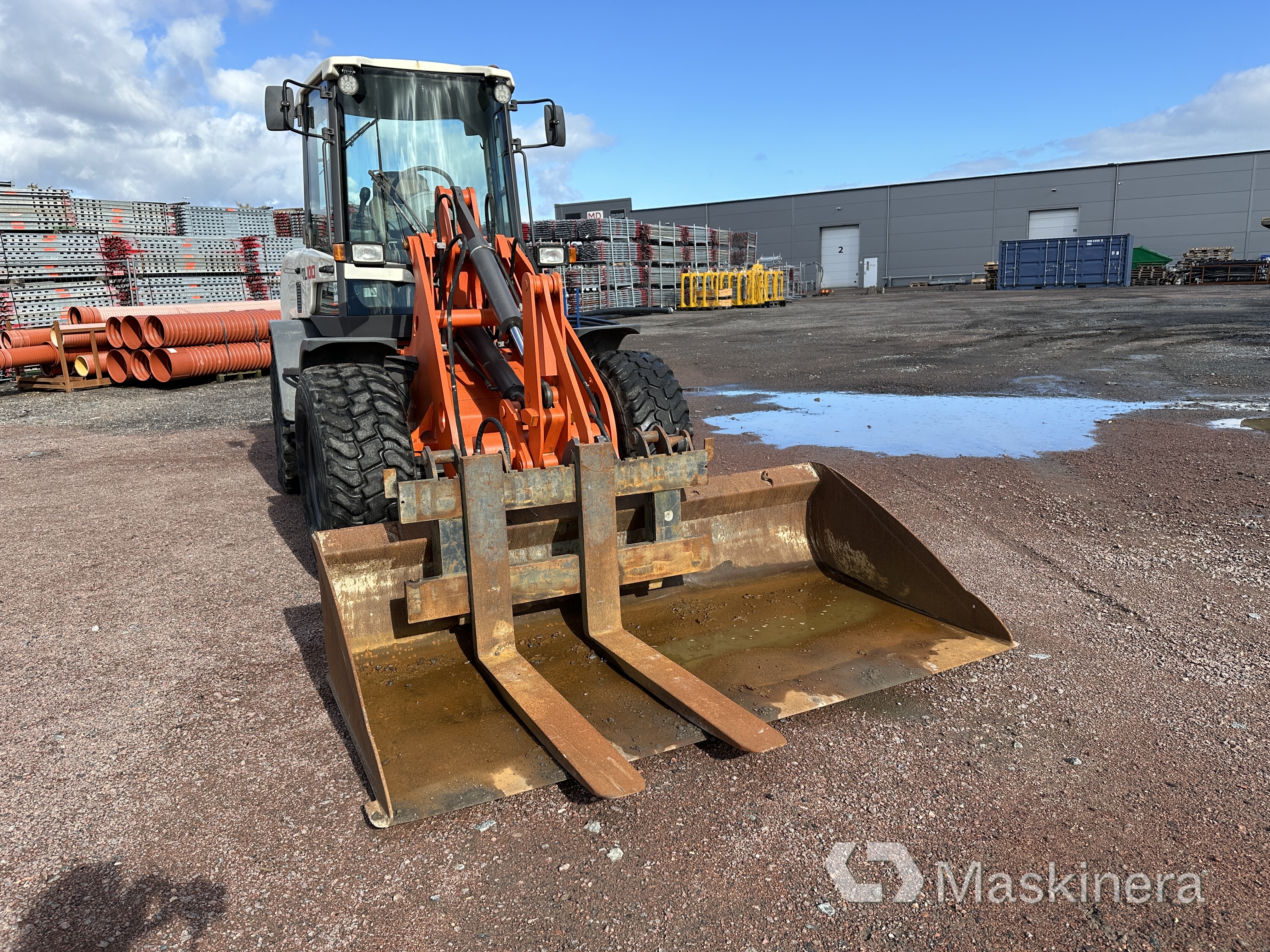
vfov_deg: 56.8
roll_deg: +2.1
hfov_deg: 71.6
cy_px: 476
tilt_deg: -12.4
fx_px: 881
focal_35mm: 24
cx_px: 635
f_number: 1.78
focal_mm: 6.86
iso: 80
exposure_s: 1/2070
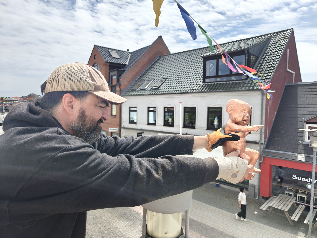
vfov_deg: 58.9
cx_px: 158
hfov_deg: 73.9
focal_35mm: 23
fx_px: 211
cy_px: 119
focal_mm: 6.06
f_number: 1.6
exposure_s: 1/982
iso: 50
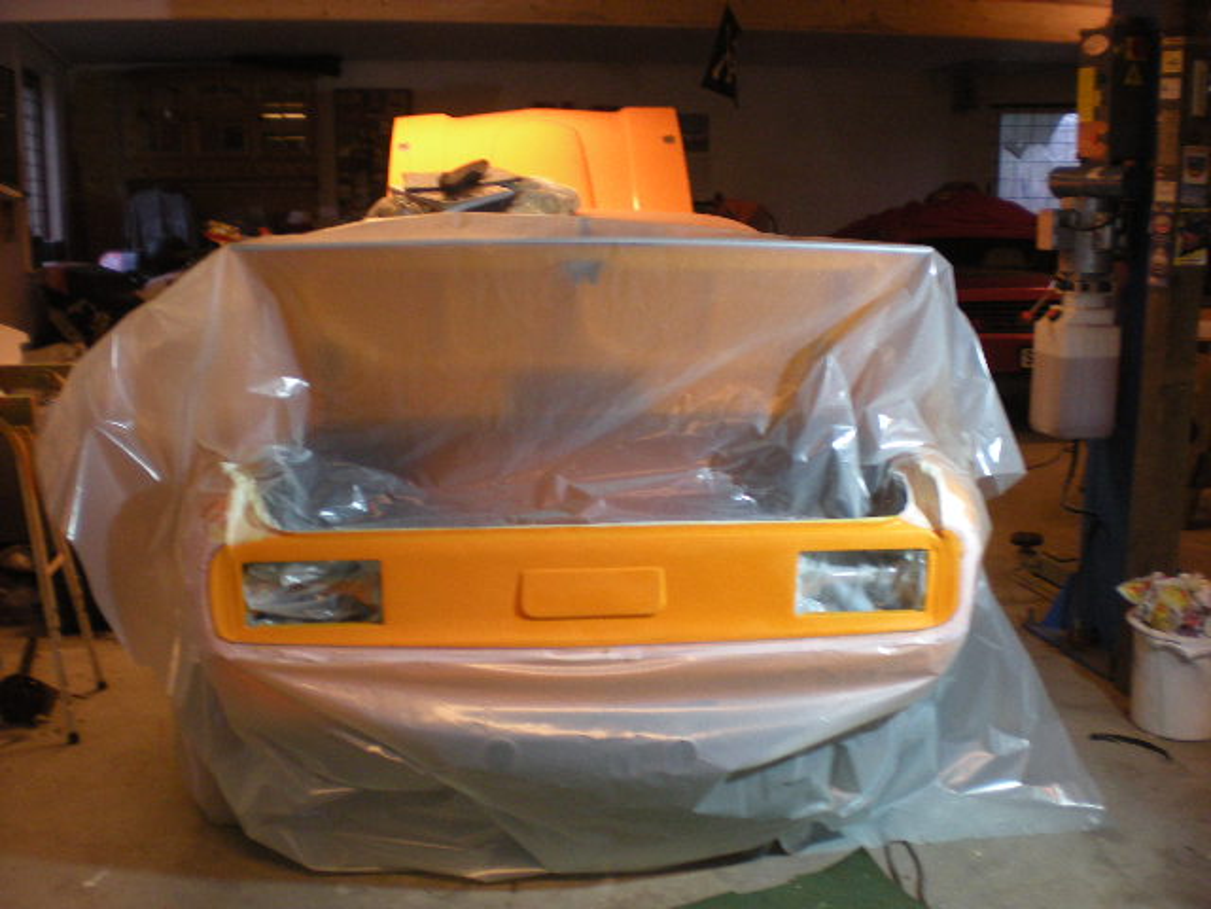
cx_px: 606
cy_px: 454
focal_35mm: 38
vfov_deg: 37.7
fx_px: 1329
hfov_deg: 49.0
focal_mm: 6.3
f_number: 3.1
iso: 200
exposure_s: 1/30.3
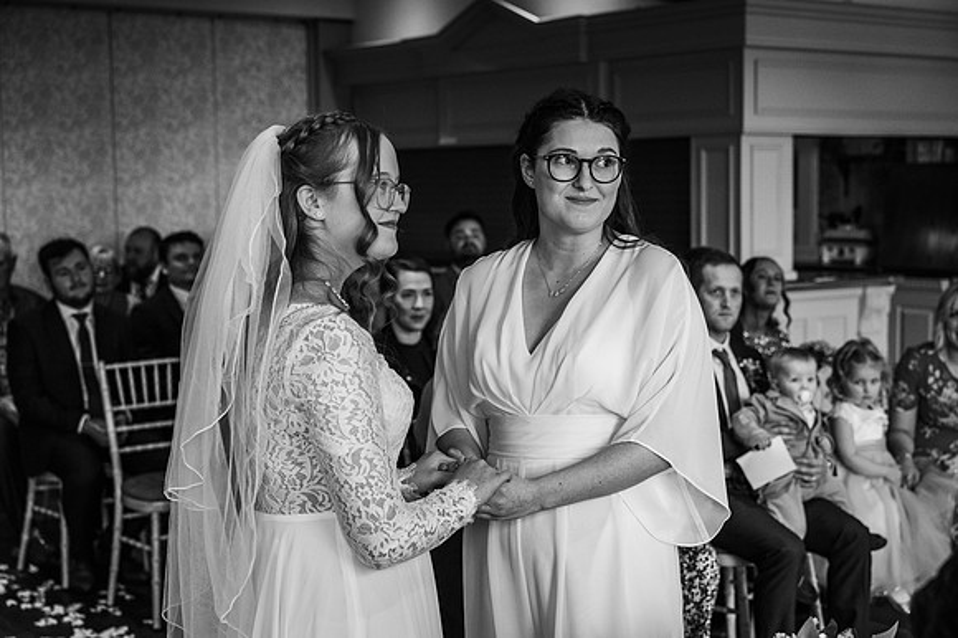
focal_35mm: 59
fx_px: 1569
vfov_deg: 23.0
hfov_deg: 34.0
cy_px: 319
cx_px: 479
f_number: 4.5
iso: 900
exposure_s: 1/200
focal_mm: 59
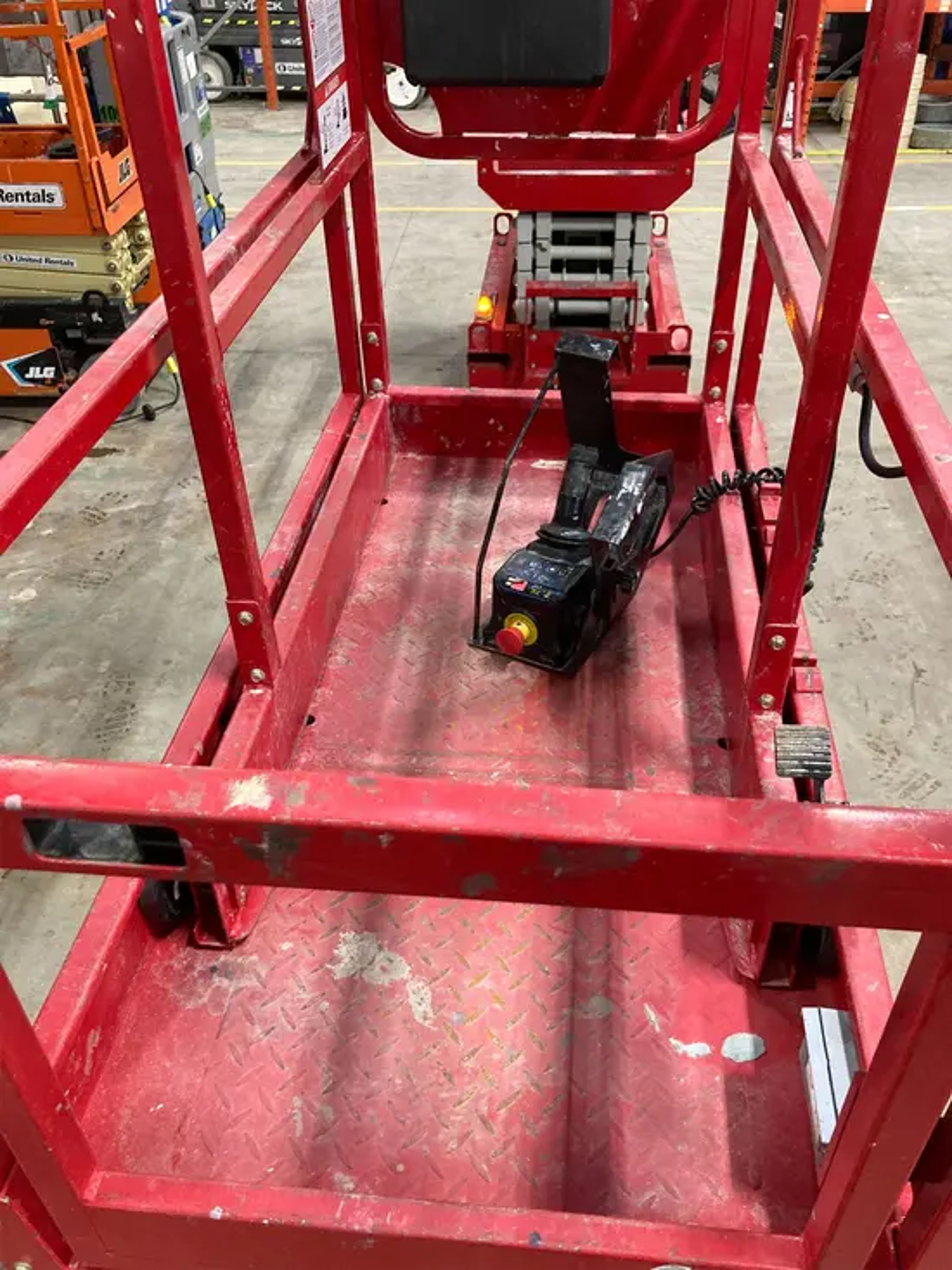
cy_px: 635
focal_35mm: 28
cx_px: 476
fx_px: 1026
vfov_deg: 63.4
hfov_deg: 49.8
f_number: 1.8
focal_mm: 3.99
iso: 320
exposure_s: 1/54
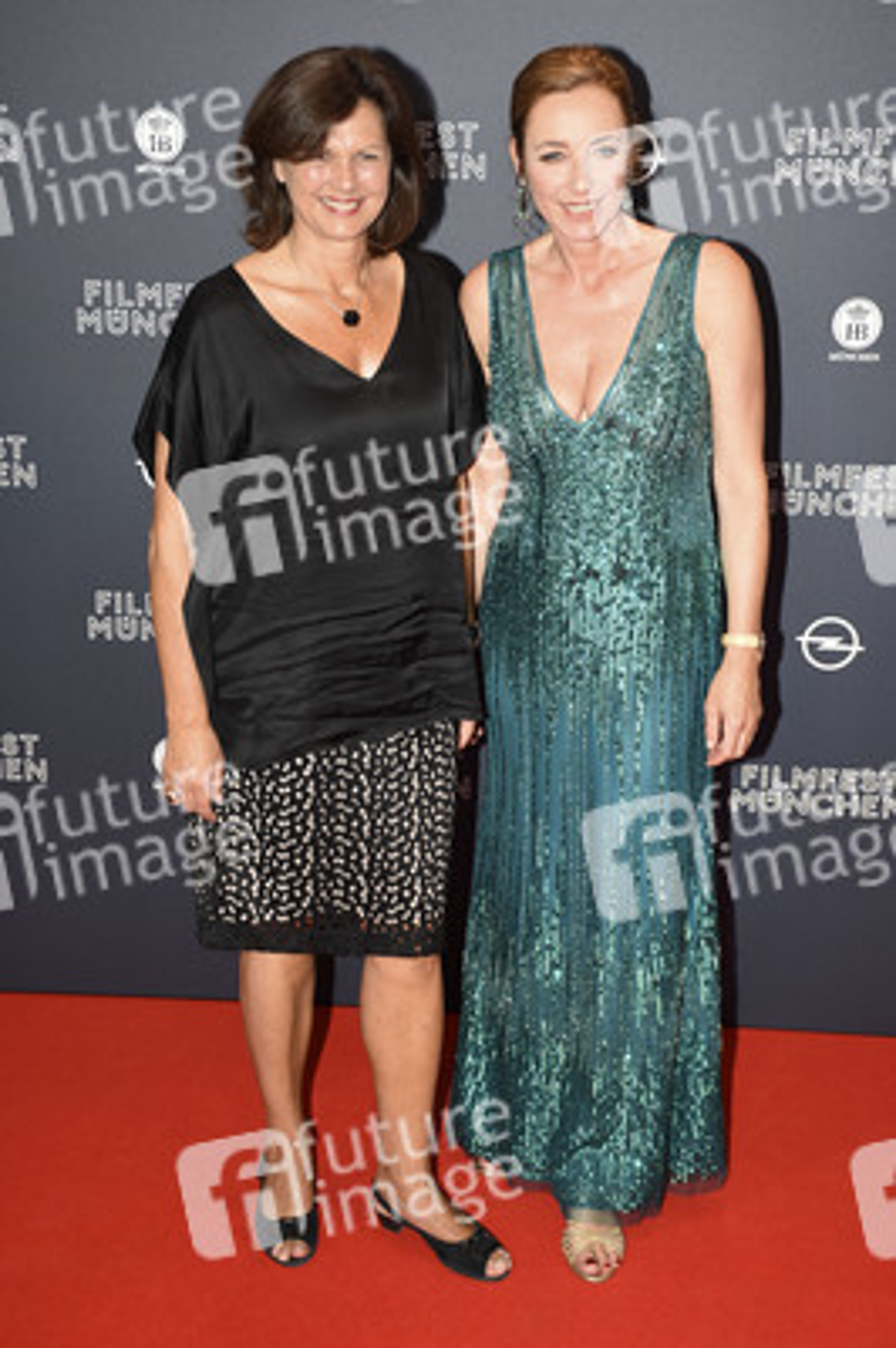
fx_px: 2132
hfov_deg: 23.7
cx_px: 448
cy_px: 674
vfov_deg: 35.1
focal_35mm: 57
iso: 400
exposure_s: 1/160
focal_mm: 38
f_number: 4.5
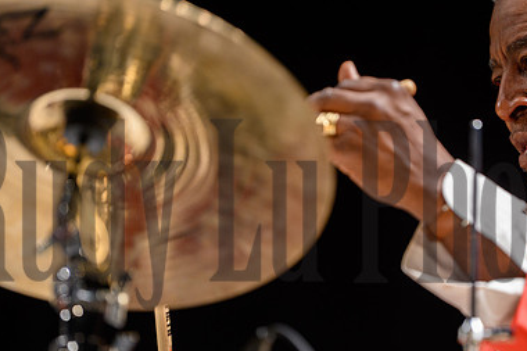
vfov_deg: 4.8
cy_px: 221
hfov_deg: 7.2
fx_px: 4170
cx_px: 318
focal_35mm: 285
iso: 2200
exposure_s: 1/200
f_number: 2.8
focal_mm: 180
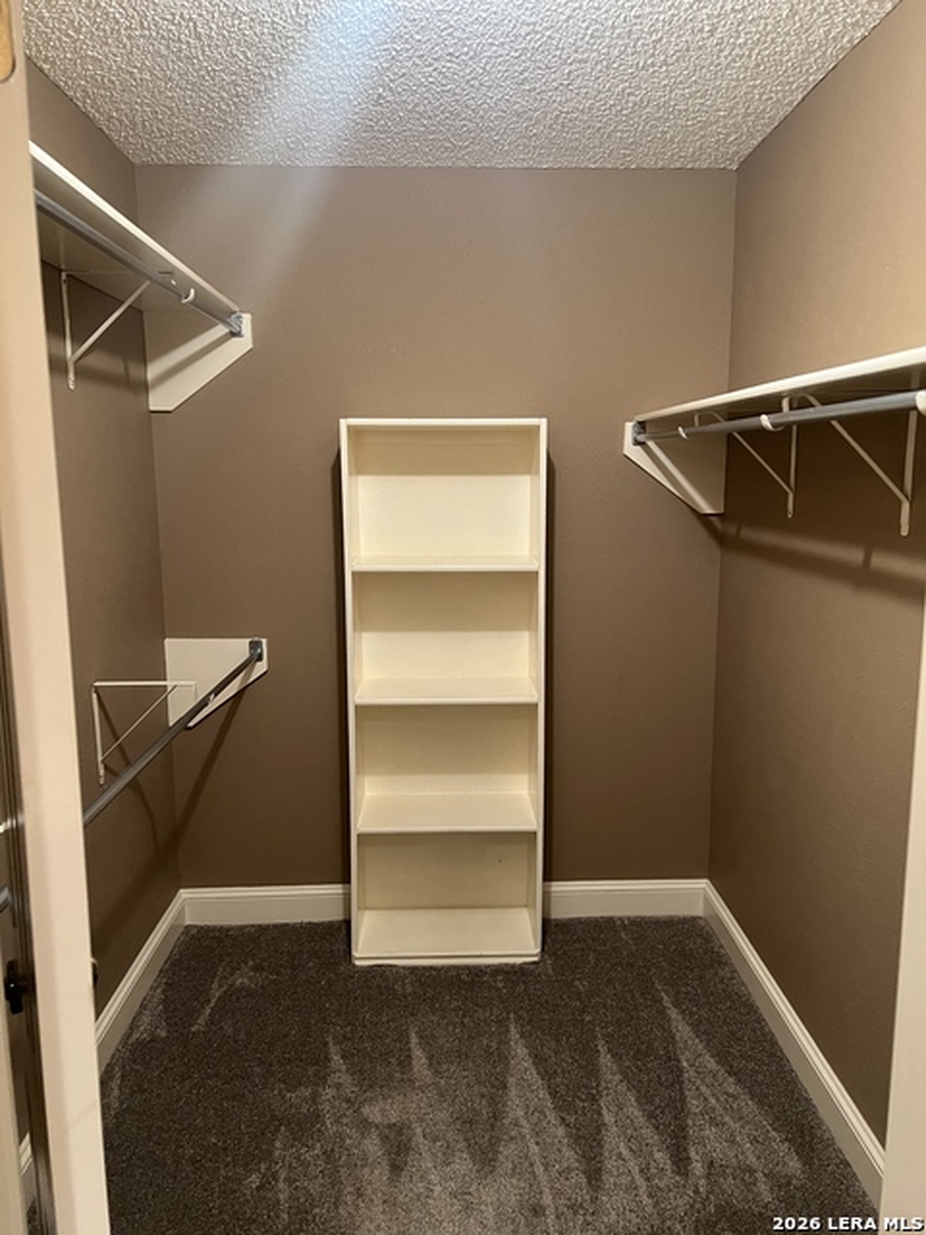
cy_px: 618
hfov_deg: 53.1
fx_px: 927
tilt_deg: -8.7
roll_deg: +0.0
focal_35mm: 26
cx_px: 463
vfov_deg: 67.3
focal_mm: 5.7
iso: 400
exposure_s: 1/60
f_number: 1.5
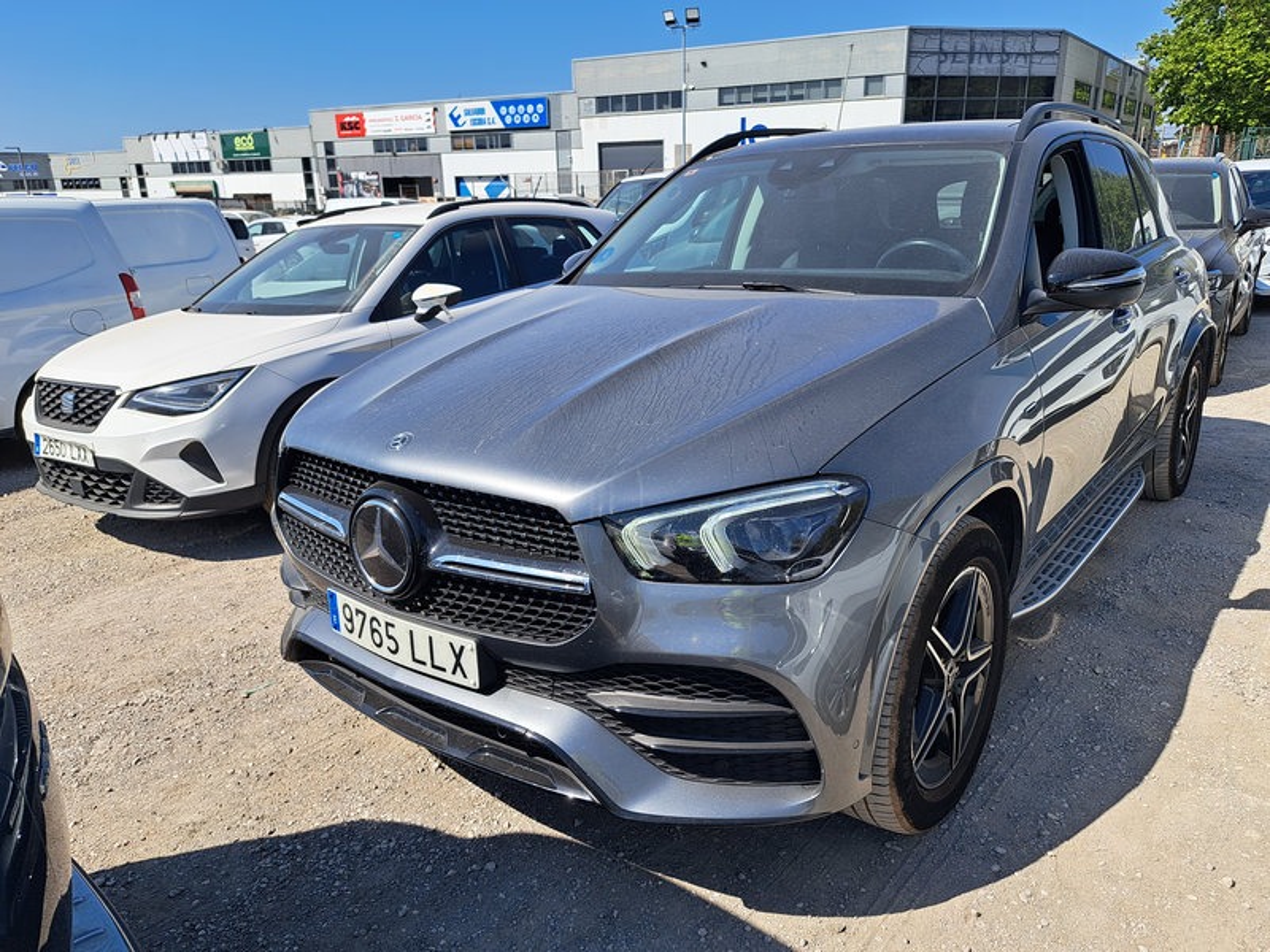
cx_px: 635
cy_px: 476
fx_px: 881
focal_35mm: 24
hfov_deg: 71.6
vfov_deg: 56.8
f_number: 1.8
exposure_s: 1/1300
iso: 50
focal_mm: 5.23
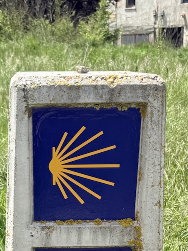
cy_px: 367
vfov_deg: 20.6
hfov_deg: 18.0
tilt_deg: -30.1
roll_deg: +1.5
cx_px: 69
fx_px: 594
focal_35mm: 82
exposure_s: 1/3425
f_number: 1.78
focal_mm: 6.76
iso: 80
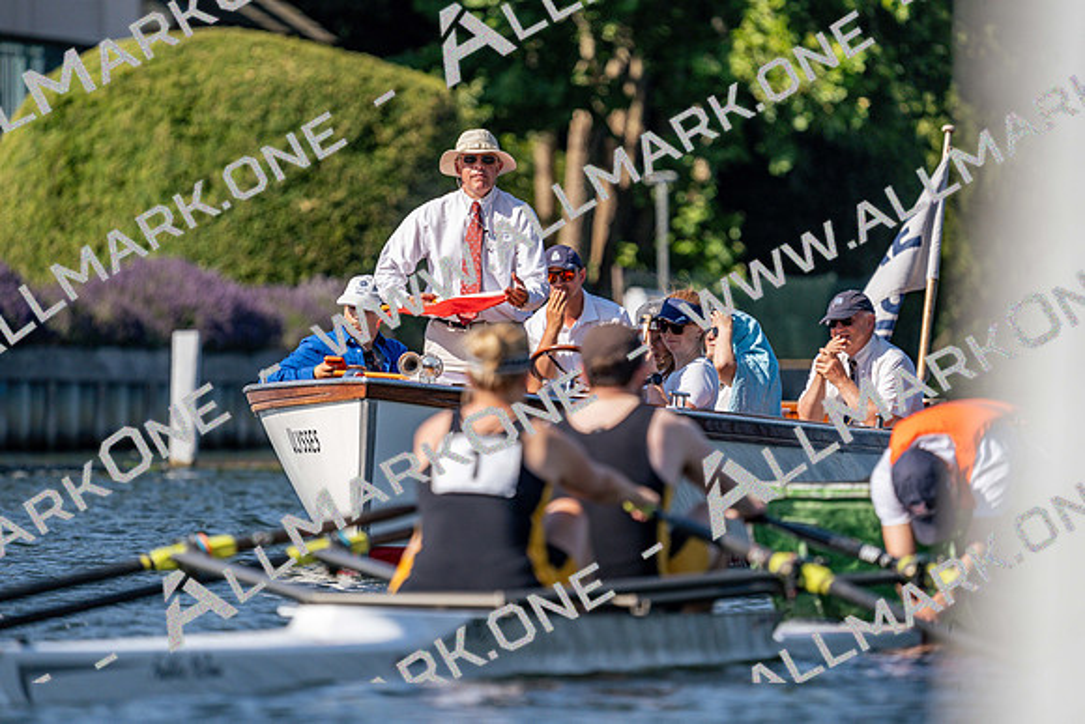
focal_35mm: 500
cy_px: 362
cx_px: 542
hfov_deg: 4.1
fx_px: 15072
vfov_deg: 2.8
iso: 250
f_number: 6.3
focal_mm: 500
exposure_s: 1/1600
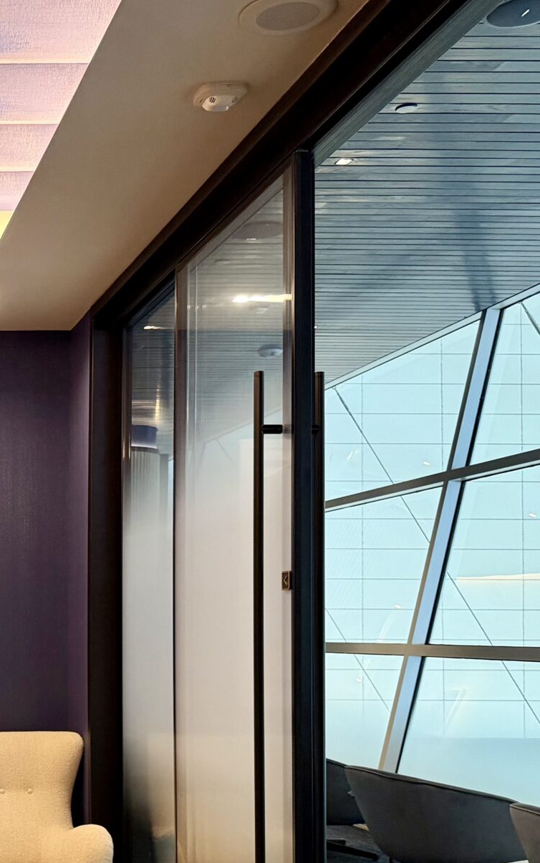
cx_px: -205
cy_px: 614
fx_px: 1271
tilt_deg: +1.3
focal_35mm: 54
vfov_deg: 36.9
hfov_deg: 21.2
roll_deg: -0.2
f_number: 1.78
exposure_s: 1/59
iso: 320
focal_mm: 6.76
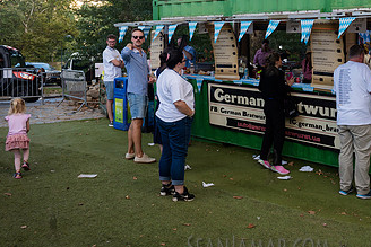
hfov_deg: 41.6
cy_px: 56
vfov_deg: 28.7
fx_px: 474
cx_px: 271
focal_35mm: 46
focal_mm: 26
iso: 400
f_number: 4
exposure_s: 1/250
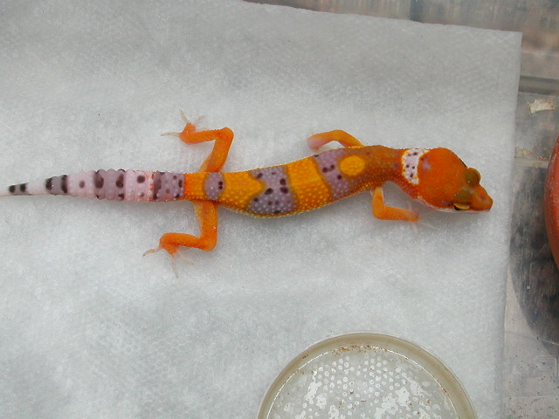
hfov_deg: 30.3
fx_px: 1034
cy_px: 210
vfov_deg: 22.9
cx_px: 280
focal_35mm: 64
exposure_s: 1/791
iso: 100
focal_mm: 9.7
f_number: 3.5
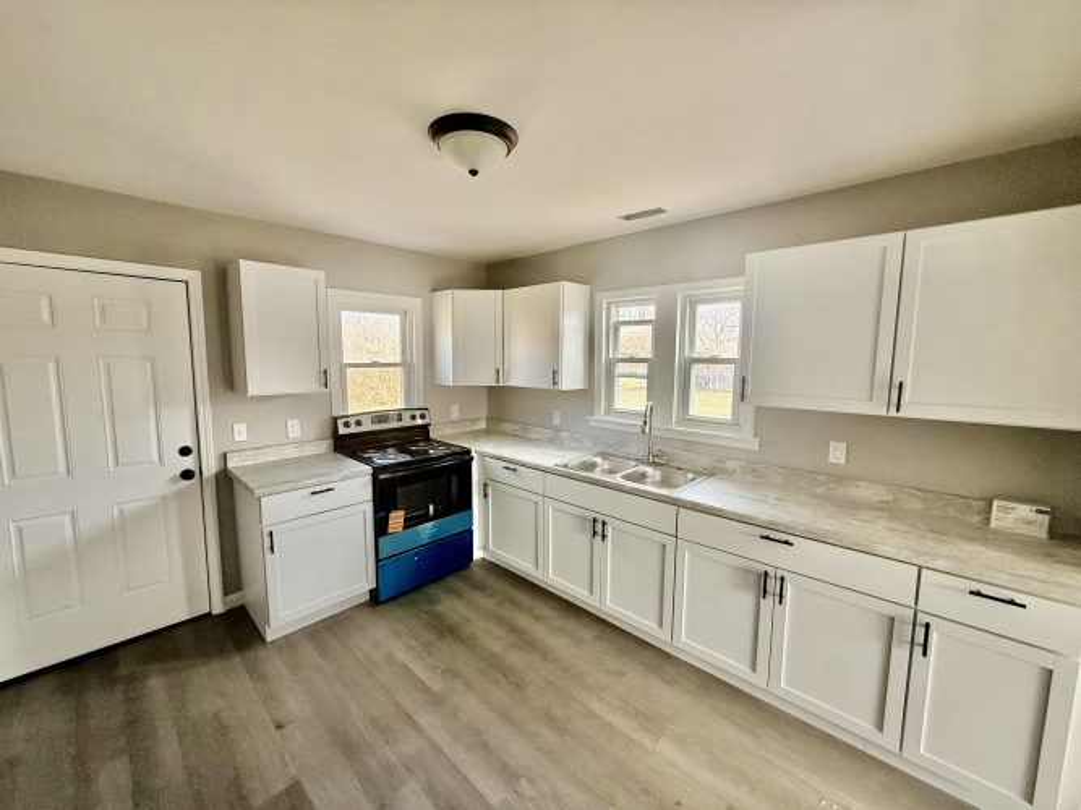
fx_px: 437
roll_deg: -0.4
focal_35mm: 14
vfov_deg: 85.7
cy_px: 405
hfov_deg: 102.1
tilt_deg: -7.3
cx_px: 540
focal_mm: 2.22
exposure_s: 1/99
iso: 125
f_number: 2.2
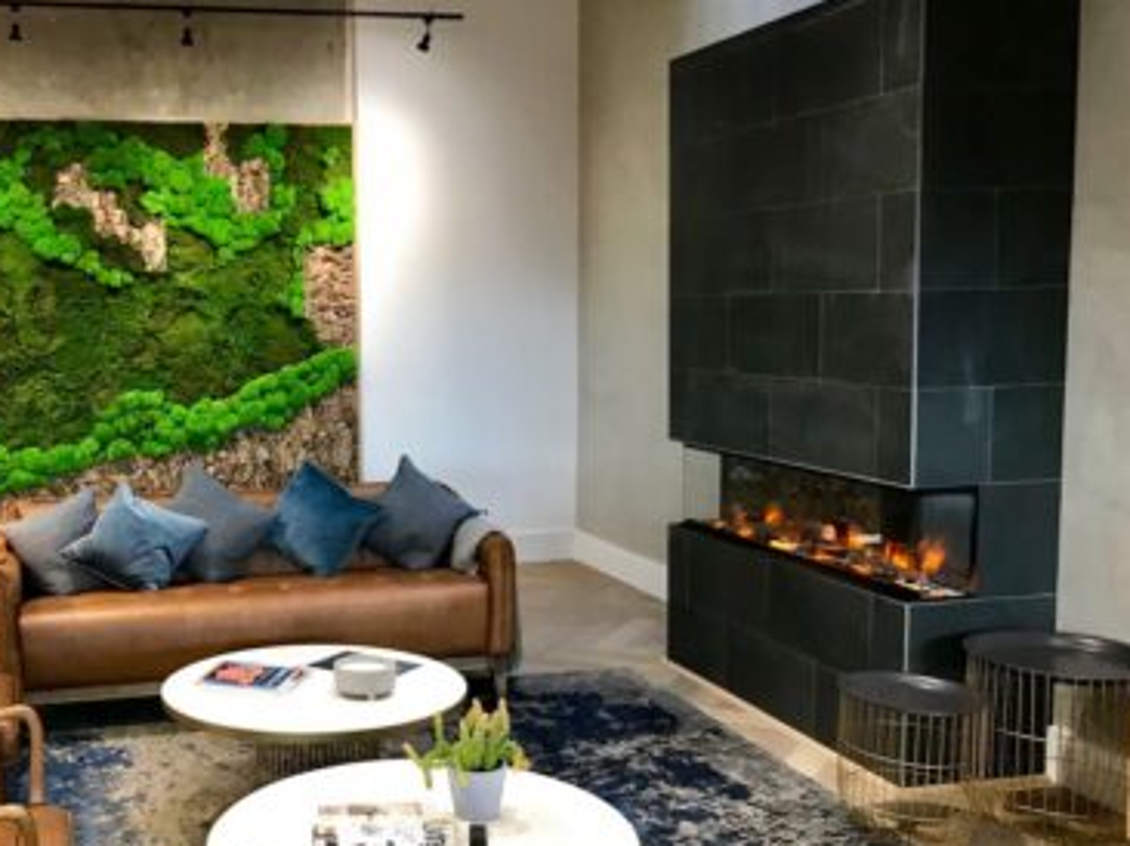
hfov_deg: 46.9
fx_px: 1272
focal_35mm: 39
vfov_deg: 36.8
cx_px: 349
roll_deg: +1.9
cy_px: 438
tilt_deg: -4.7
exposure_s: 1/17
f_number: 1.8
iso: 50
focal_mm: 3.99
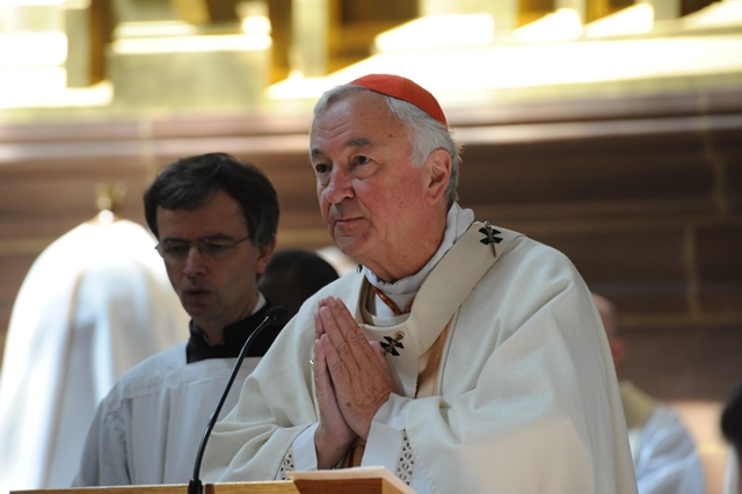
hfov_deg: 6.9
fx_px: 6180
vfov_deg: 4.6
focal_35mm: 300
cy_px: 247
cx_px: 371
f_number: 6.3
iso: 2500
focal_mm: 300
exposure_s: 1/60
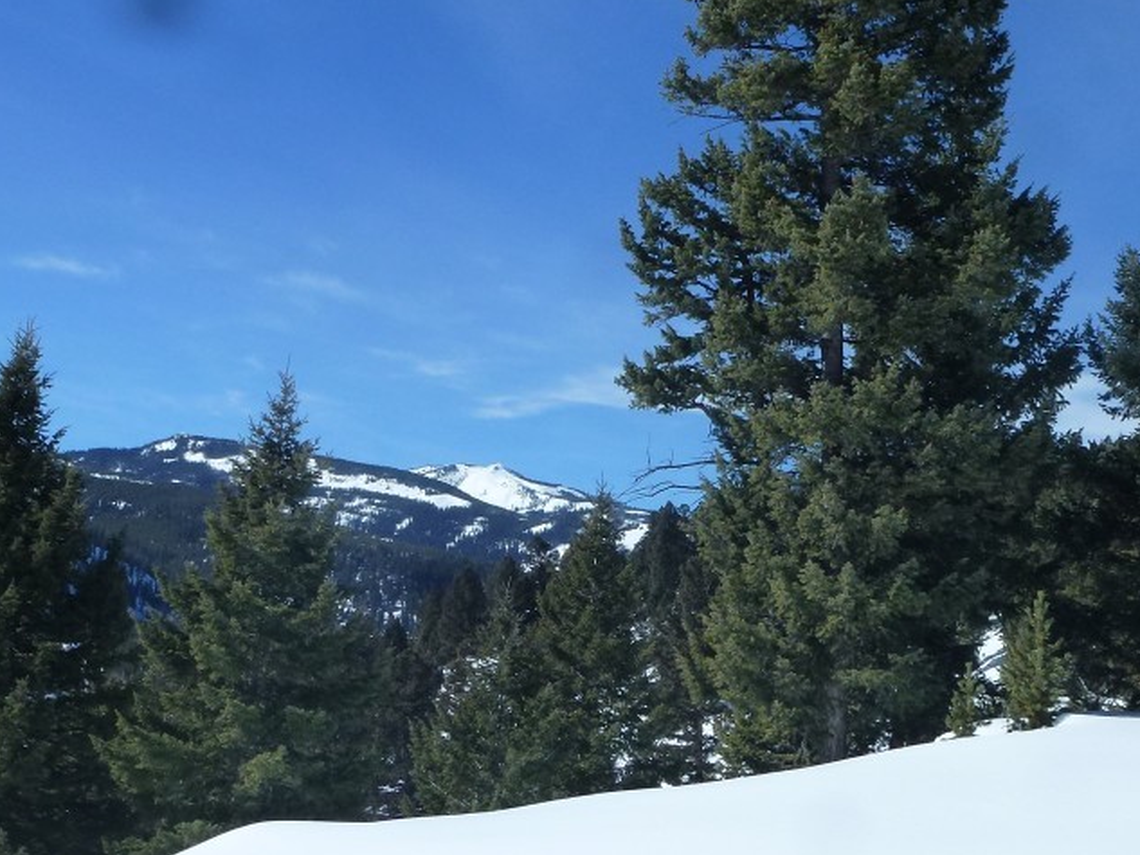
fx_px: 1812
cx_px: 569
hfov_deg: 34.9
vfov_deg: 26.6
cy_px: 446
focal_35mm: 55
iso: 160
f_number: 4
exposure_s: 1/1600
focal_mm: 5.9
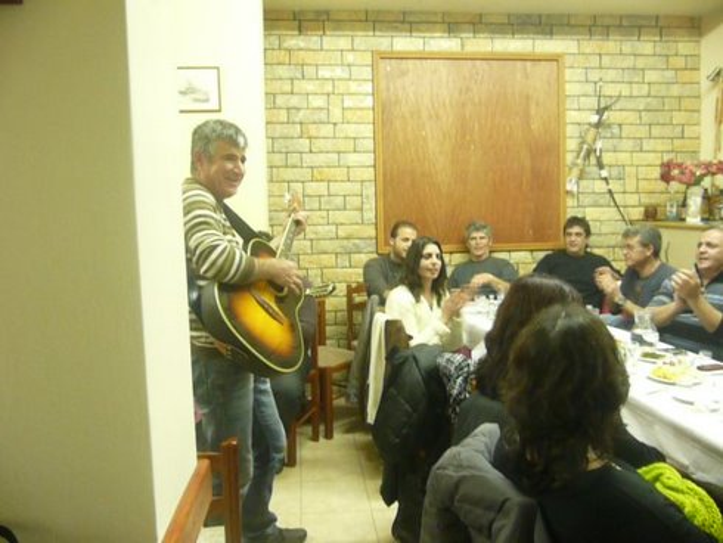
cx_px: 362
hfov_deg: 63.4
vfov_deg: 49.8
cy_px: 272
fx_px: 585
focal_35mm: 28
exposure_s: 1/30
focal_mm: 4.6
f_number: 2.8
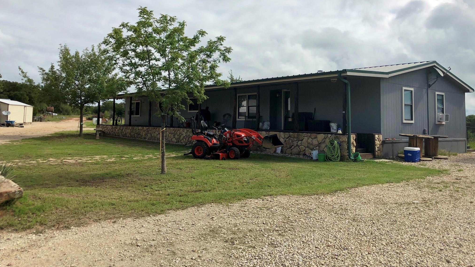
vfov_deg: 37.4
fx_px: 390
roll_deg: -0.3
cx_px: 240
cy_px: 92
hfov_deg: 62.6
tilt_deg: +2.7
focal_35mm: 31
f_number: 1.8
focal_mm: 3.99
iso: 25
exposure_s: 1/4425
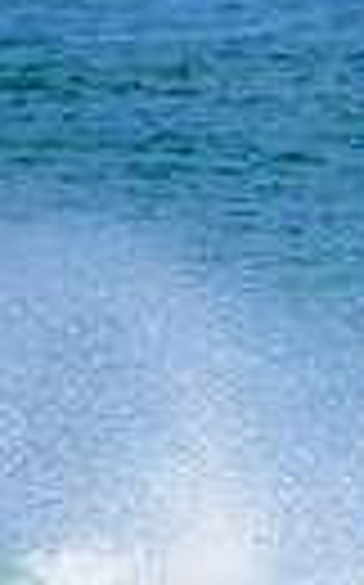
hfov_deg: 0.4
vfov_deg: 0.6
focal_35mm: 3645
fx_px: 57983
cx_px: 1222
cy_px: 808
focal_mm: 800
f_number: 11
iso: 2000
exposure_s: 1/2000
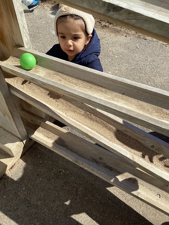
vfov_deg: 58.3
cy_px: 112
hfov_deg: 45.5
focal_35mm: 31
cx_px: 84
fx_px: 202
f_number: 2.4
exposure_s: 1/1294
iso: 25
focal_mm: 3.3
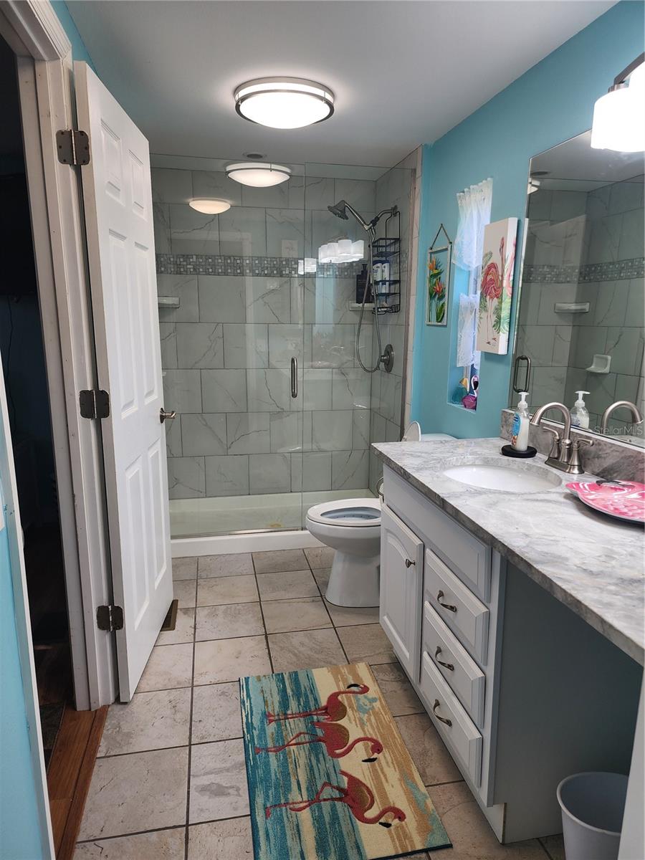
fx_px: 571
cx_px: 322
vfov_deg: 73.9
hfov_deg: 58.9
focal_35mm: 23
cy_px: 430
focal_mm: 6.4
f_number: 1.8
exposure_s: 1/120
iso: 64
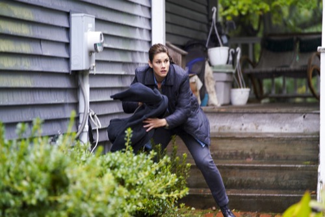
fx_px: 1209
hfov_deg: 15.3
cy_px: 108
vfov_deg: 10.2
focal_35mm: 134
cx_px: 162
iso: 320
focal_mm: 134
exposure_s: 1/160
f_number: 2.8
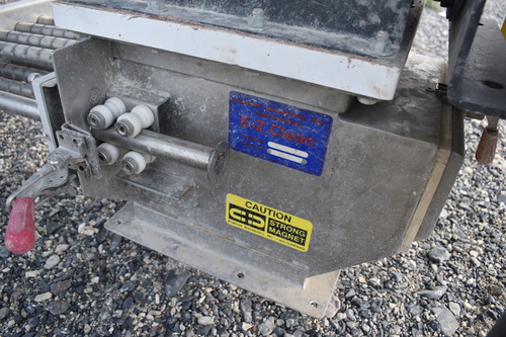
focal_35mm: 27
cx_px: 253
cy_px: 168
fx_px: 379
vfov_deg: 47.9
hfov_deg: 67.4
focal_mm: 18
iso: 320
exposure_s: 1/250
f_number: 5.6
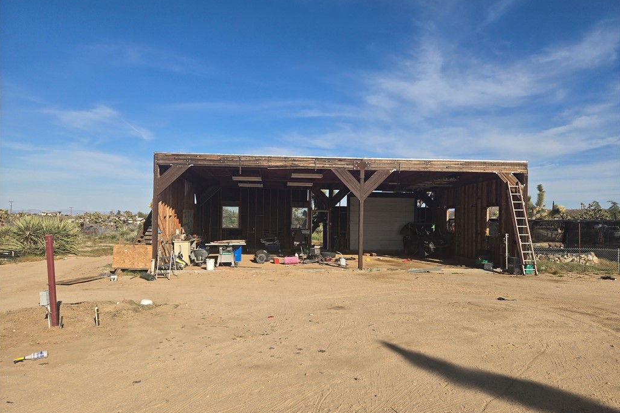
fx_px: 413
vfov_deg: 53.1
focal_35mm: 24
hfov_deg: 73.8
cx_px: 310
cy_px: 216
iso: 25
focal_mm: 5.4
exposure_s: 1/2531
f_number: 1.8
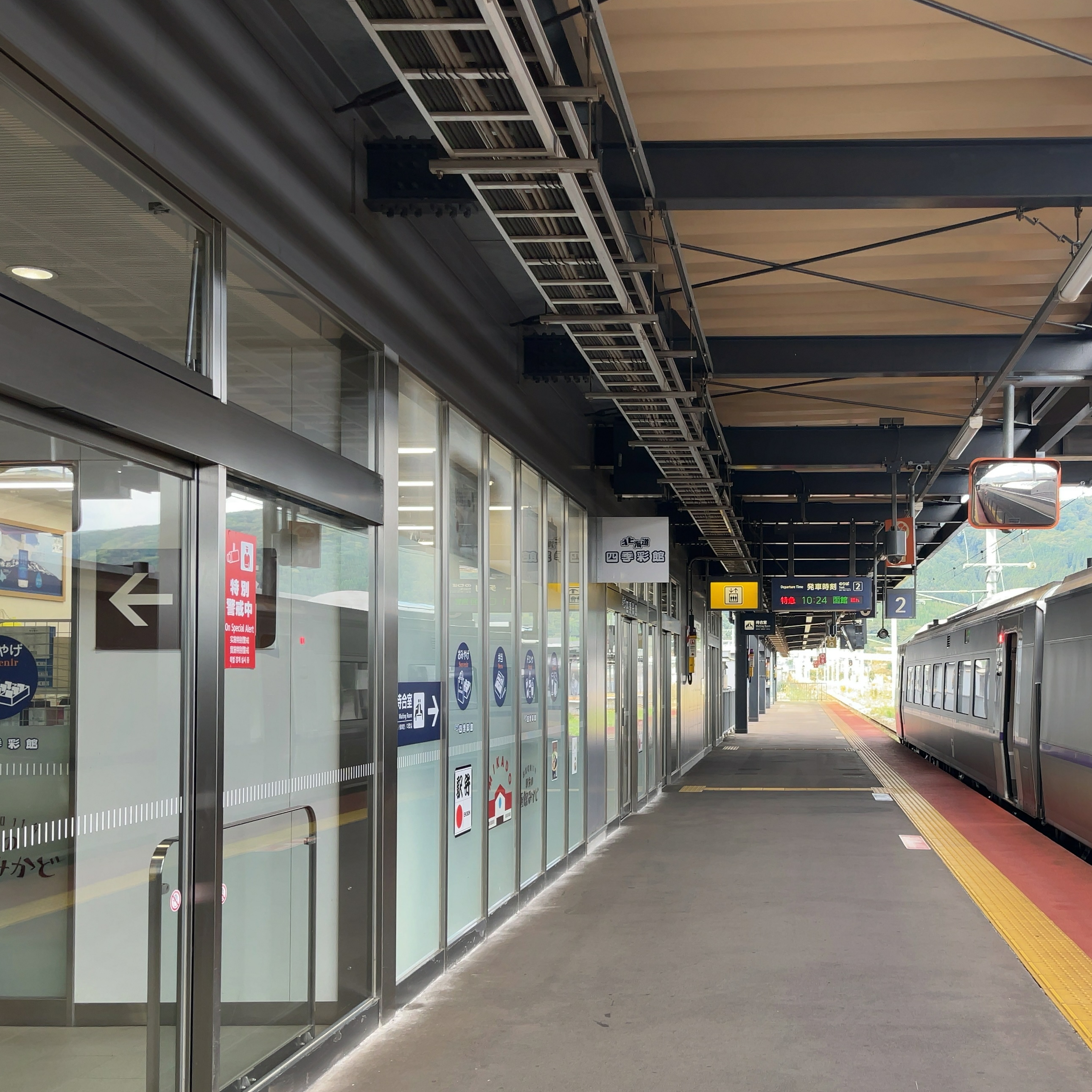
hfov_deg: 45.0
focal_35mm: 36
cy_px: 637
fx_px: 1285
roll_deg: +0.3
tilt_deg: +0.8
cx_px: 773
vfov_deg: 45.9
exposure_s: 1/122
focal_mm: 5.1
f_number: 1.6
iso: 50
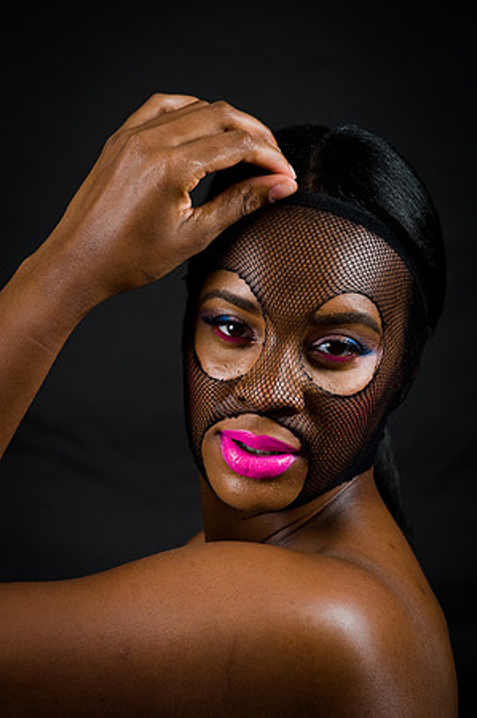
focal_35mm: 200
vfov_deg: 10.3
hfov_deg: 6.9
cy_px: 359
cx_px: 238
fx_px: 3984
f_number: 5.6
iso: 200
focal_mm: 200
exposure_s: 1/125
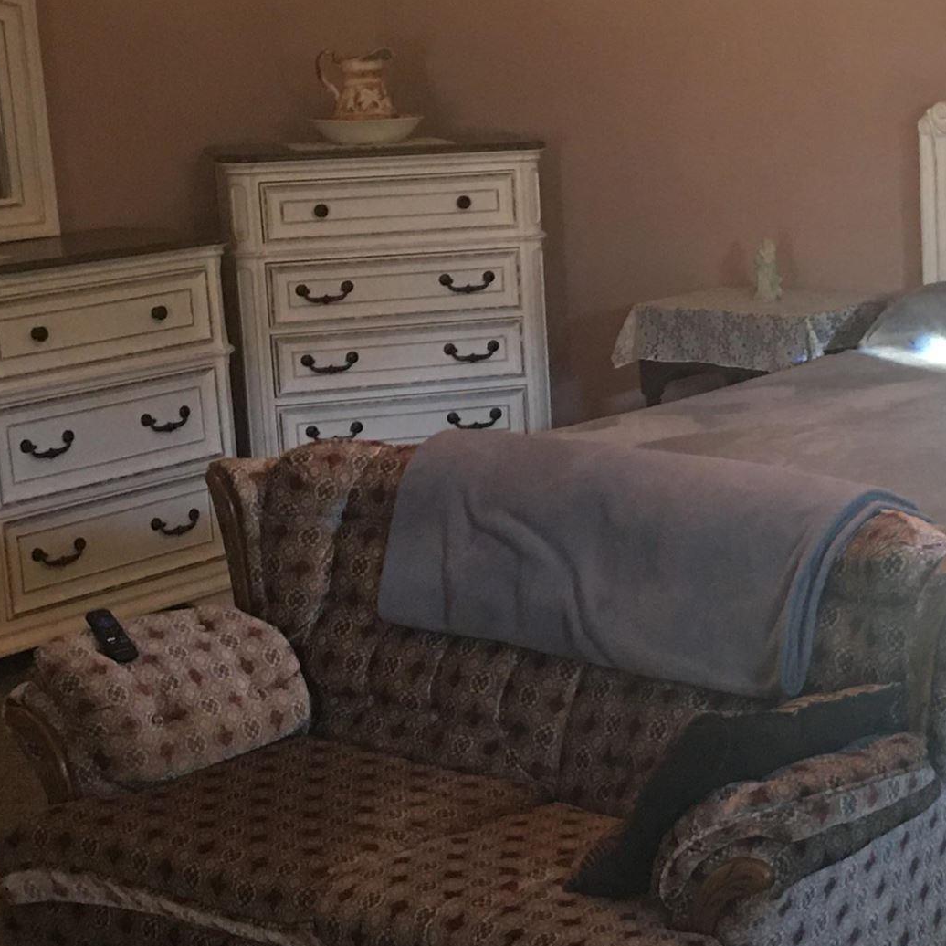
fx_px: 2350
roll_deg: +1.4
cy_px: 463
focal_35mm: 76
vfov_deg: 22.8
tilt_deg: -10.6
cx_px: 894
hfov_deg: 22.1
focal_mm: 4.15
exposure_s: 1/15
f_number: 2.2
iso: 100
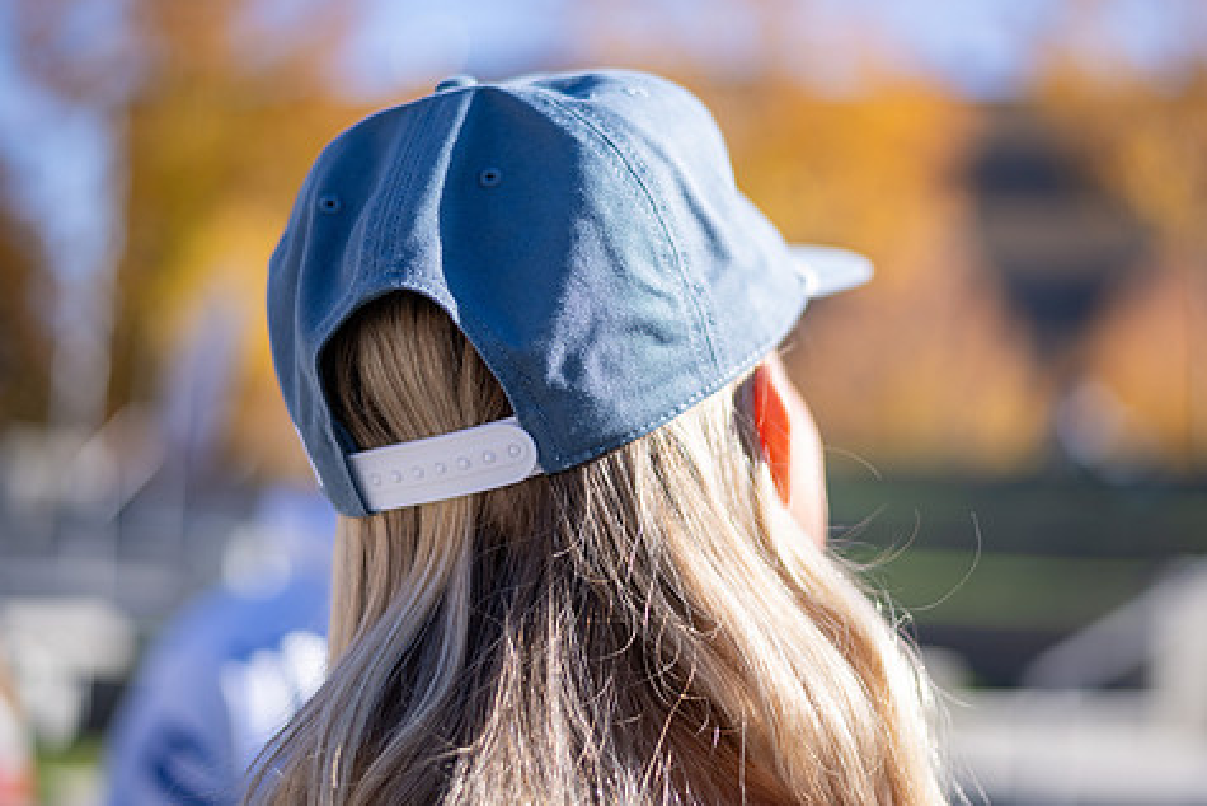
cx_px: 656
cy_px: 365
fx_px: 2046
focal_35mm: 61
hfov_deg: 32.9
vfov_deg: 22.3
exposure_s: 1/2000
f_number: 1.8
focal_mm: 50
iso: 100
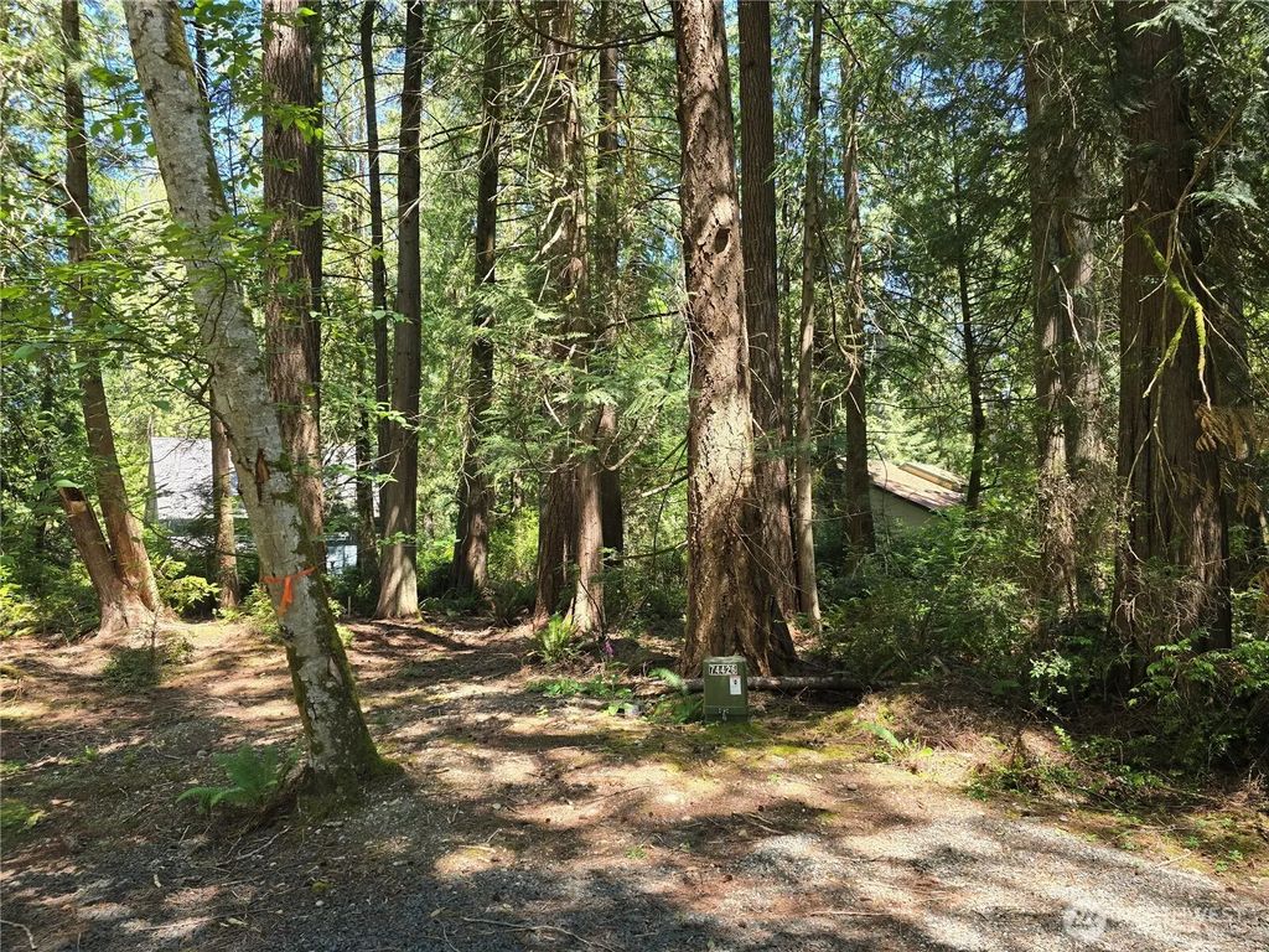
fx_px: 843
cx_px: 634
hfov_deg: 73.9
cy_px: 476
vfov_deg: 58.9
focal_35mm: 23
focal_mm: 6.3
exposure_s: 1/180
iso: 64
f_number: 1.7
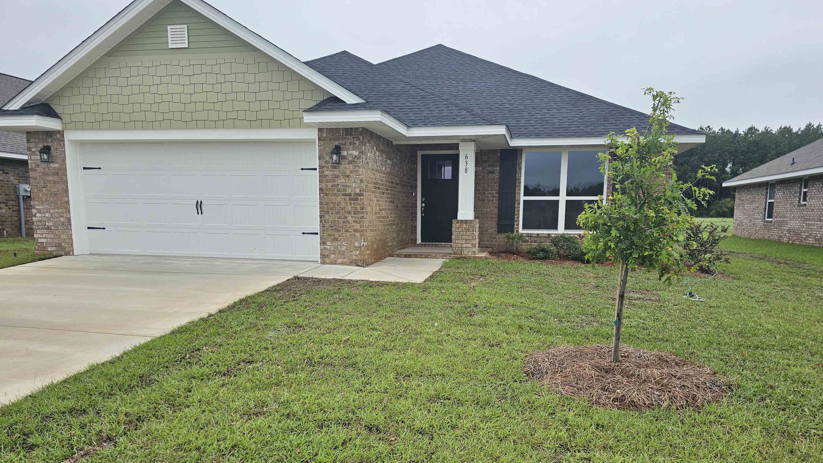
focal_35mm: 26
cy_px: 287
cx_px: 420
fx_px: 567
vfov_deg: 44.1
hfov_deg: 71.9
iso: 10
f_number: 1.7
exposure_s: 1/441
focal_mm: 6.3
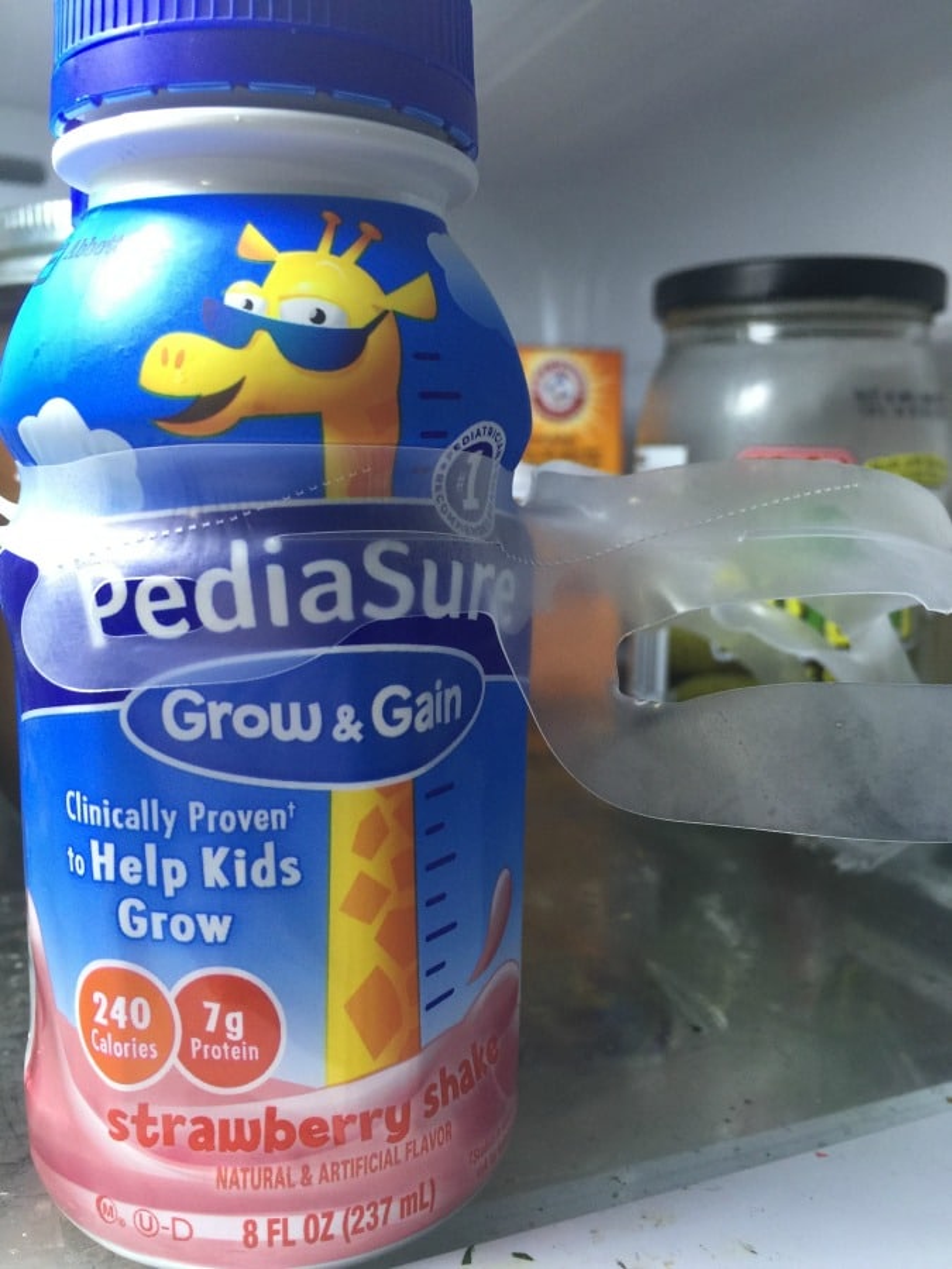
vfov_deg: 61.7
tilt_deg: -8.7
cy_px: 634
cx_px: 476
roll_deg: -1.0
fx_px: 1063
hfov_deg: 48.2
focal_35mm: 29
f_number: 2.2
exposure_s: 1/15
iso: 40
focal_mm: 4.15
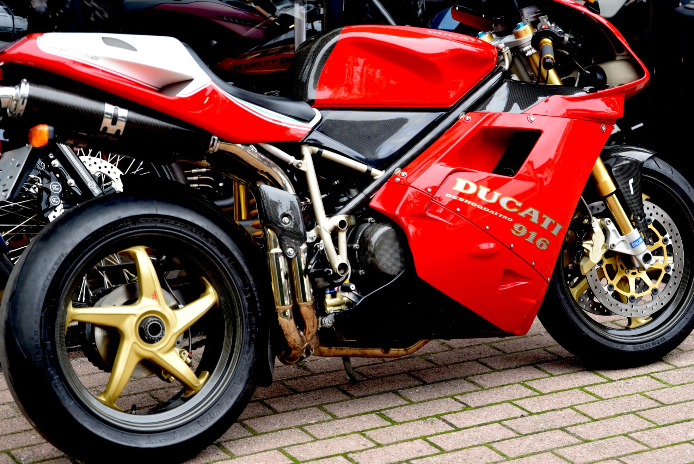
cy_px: 199
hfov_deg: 22.4
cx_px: 356
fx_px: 1755
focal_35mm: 91
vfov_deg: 15.0
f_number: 2.8
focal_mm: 70
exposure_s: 1/40
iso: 100
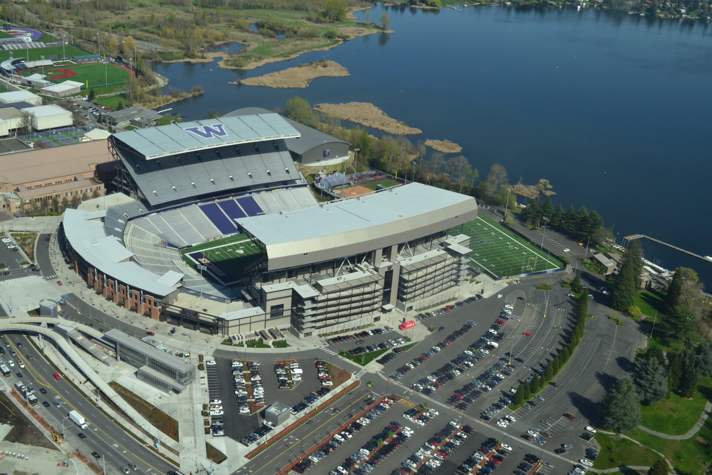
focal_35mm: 42
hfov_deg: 46.4
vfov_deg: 31.9
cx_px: 356
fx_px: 831
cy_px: 238
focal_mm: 28
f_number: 11
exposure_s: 1/400
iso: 400
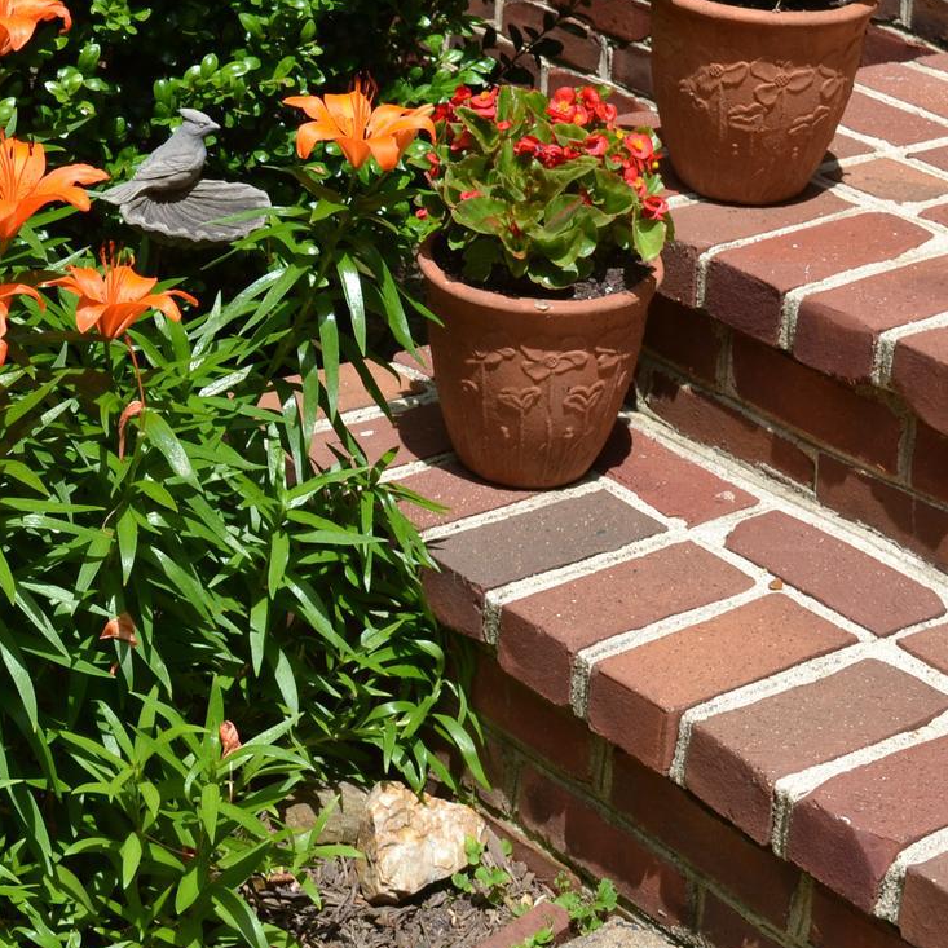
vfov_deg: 17.9
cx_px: 79
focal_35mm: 96
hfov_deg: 17.8
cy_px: 193
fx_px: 2980
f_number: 8
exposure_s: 1/250
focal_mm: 27
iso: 100
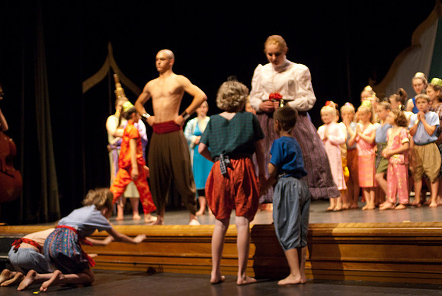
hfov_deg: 37.8
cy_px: 148
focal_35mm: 52
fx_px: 645
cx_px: 221
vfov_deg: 25.8
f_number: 2.8
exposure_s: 1/80
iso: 1000
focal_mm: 35
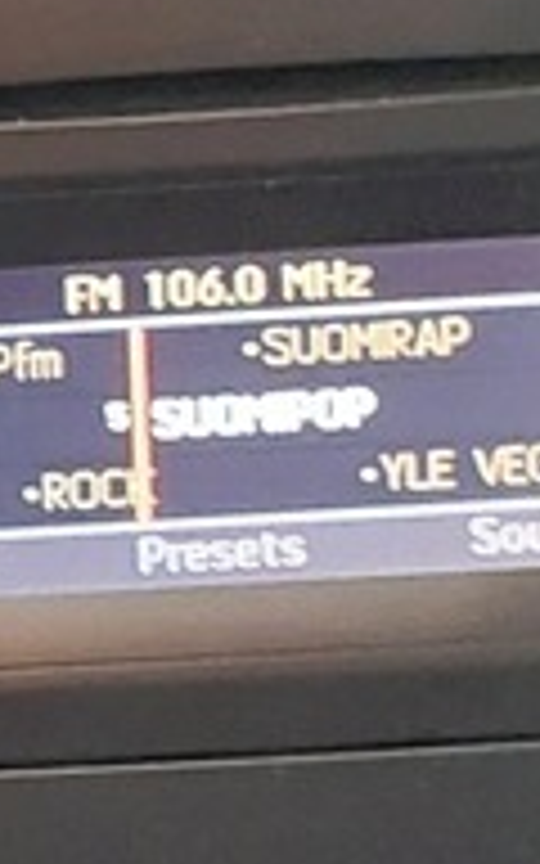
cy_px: 486
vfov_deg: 10.5
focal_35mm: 199
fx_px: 4686
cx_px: -1638
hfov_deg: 5.7
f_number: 1.8
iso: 500
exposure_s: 1/30
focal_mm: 5.23
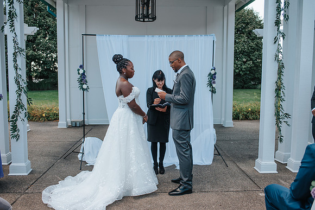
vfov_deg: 37.3
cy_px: 105
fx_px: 311
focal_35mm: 36
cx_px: 158
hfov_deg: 53.7
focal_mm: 35
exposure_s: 1/1000
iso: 180
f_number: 3.2
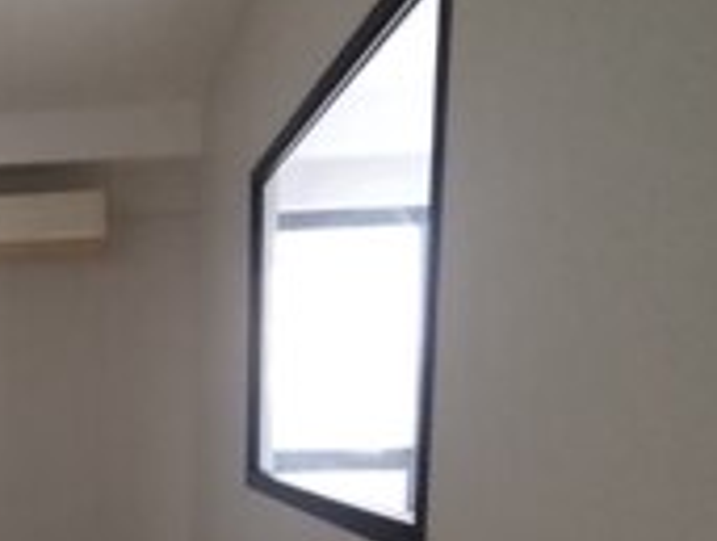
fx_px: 830
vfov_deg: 33.3
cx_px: -48
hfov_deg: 39.3
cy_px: 531
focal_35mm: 40
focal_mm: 1.65
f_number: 2.2
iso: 800
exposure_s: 1/17
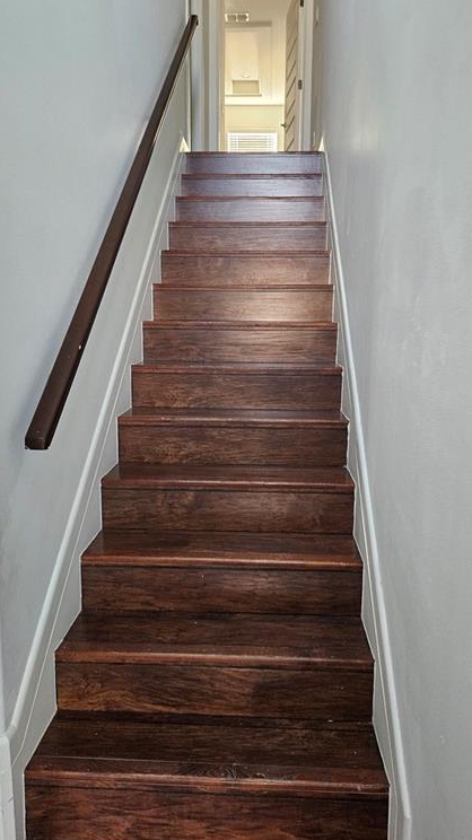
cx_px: 242
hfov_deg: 42.9
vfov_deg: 69.9
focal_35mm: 27
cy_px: 412
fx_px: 601
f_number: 1.8
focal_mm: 5
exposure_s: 1/120
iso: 800
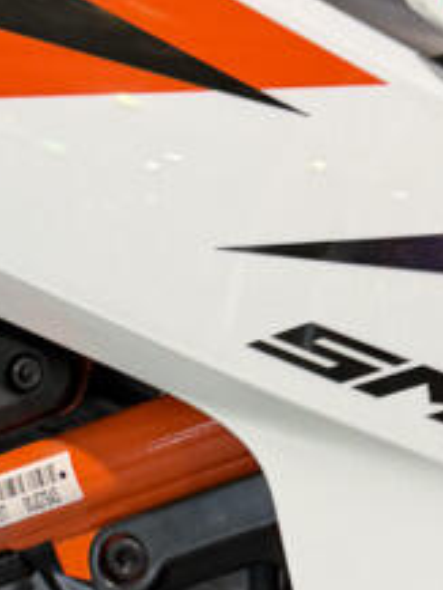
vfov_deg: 17.1
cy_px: 579
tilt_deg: -30.0
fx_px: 1926
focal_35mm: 113
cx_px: 283
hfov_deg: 13.1
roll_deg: -6.8
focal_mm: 6.76
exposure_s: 1/120
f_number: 1.78
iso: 160
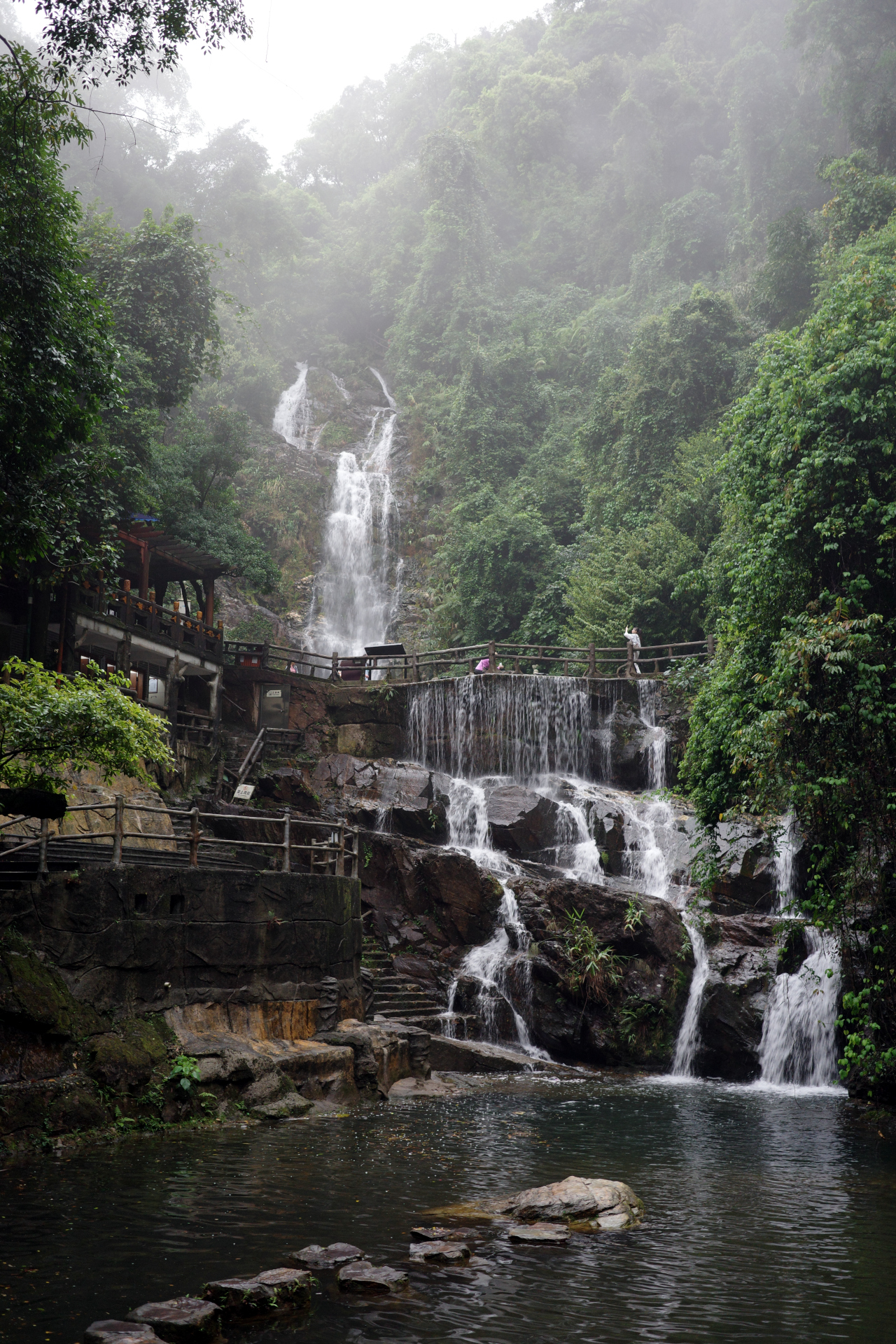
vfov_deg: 48.5
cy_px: 672
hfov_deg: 33.4
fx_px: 1493
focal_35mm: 40
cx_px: 448
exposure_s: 1/40
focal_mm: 26
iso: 500
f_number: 2.8
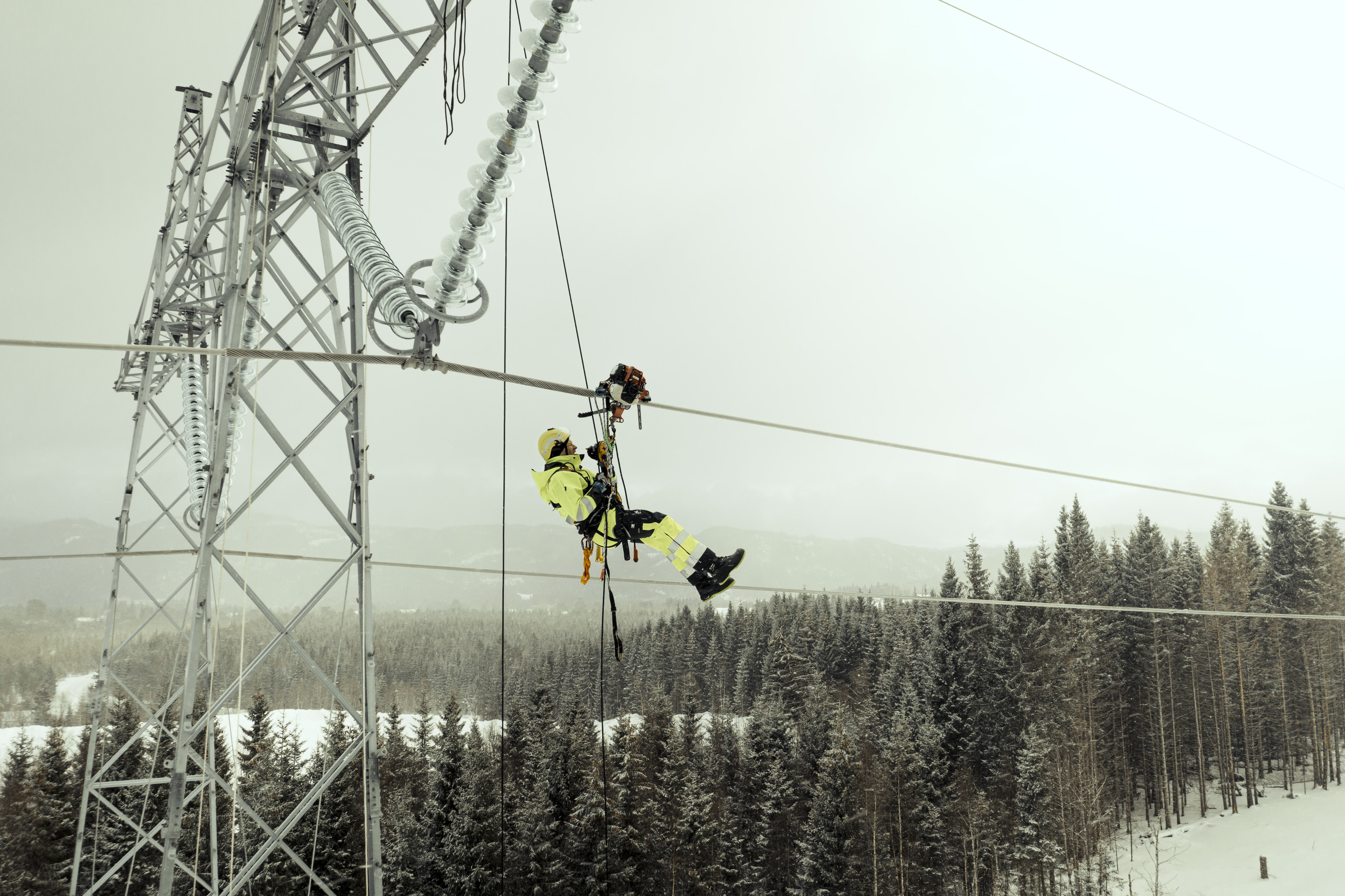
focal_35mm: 28
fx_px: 1046
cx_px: 672
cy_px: 448
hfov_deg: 65.5
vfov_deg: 46.4
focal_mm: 10.26
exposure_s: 1/100
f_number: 2.8
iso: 100
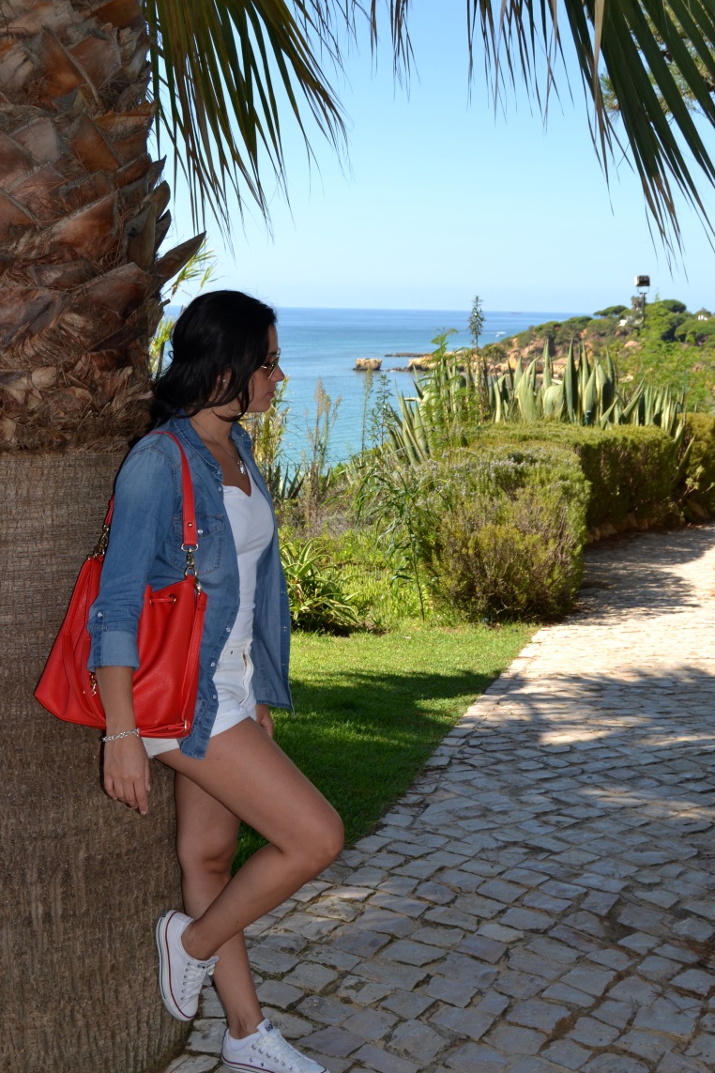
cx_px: 363
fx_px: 1281
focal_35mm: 43
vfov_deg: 45.4
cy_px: 578
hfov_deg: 31.2
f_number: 7.1
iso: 100
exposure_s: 1/200
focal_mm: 26
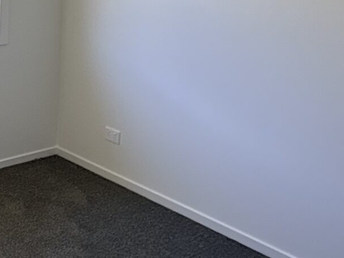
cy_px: 78
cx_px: 5
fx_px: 587
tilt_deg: -14.3
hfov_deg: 30.5
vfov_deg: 24.7
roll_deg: -1.1
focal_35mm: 59
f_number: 2.2
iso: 64
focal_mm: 2.22
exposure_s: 1/176
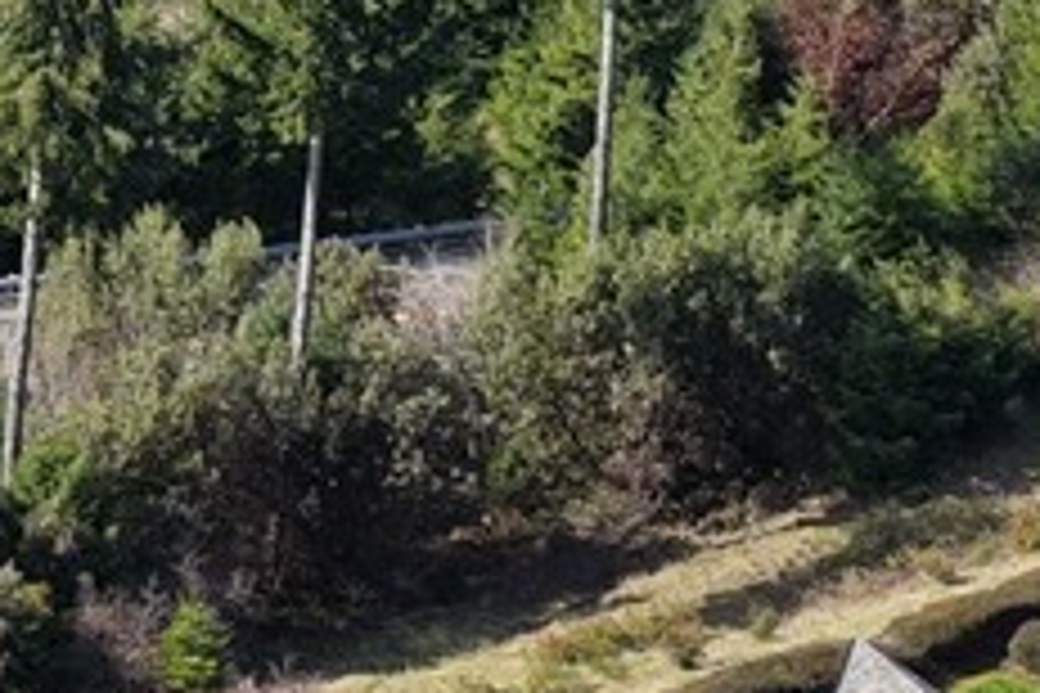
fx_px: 5951
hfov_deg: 8.9
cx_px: -1565
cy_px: -947
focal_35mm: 206
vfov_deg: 6.4
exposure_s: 1/1600
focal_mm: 14.45
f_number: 2.8
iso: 400
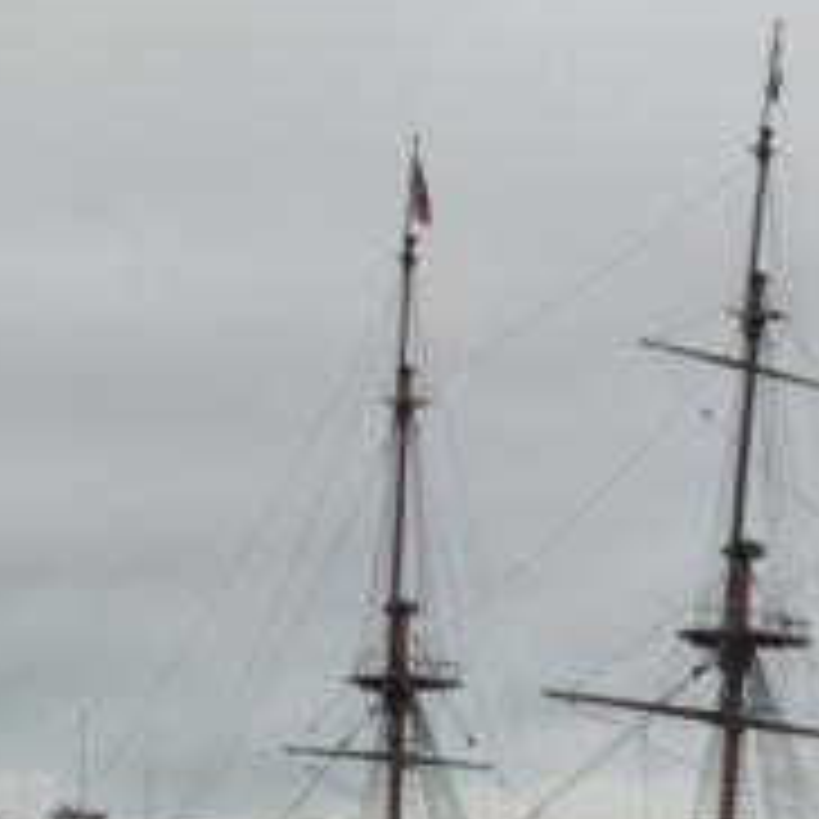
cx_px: 729
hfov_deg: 12.4
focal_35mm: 140
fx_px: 3747
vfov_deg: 12.4
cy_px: 655
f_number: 3.5
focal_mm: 60
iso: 100
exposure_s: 1/100
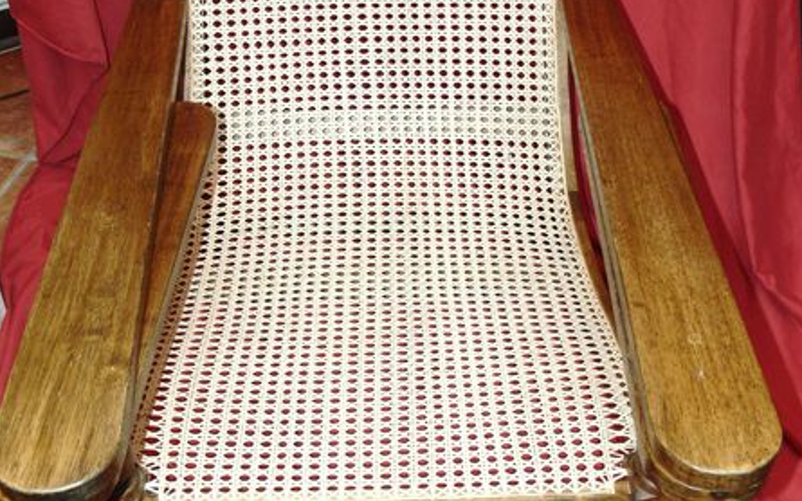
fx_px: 1093
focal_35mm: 50
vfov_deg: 25.8
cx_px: 404
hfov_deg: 40.3
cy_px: 213
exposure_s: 1/30
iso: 100
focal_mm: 7.4
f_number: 2.8
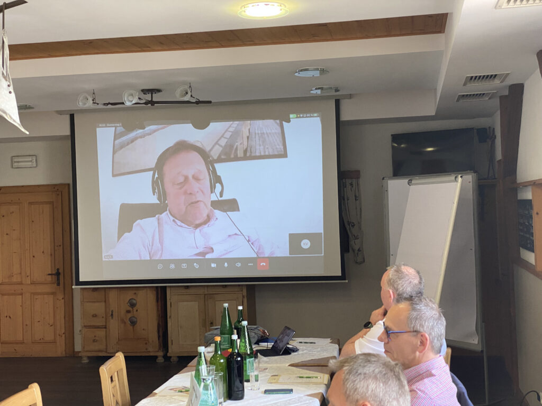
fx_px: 814
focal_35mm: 52
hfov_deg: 36.8
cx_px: 271
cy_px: 203
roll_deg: +1.5
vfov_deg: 28.0
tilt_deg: -0.1
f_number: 2
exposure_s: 1/60
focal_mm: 6
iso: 80
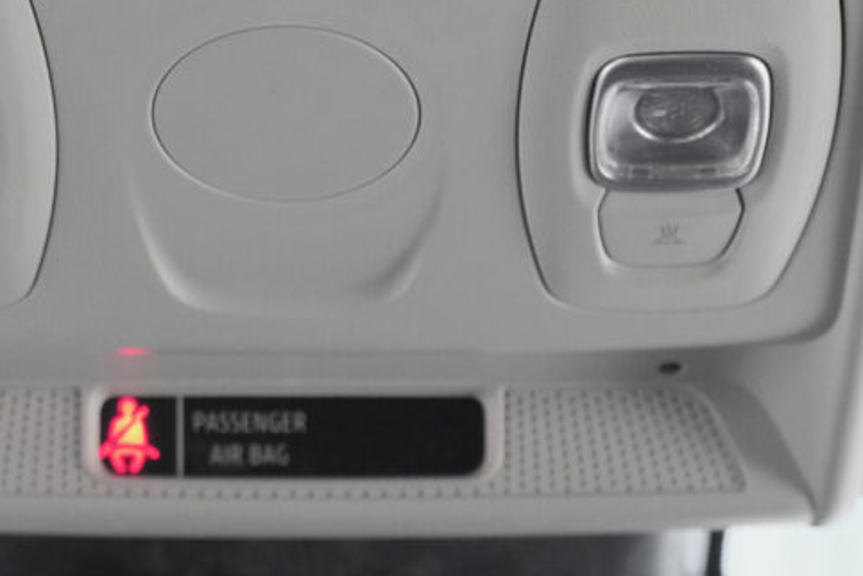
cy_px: -30
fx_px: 3310
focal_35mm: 138
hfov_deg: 14.8
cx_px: 276
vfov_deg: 9.9
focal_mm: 43.2
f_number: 9
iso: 2000
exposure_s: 1/80
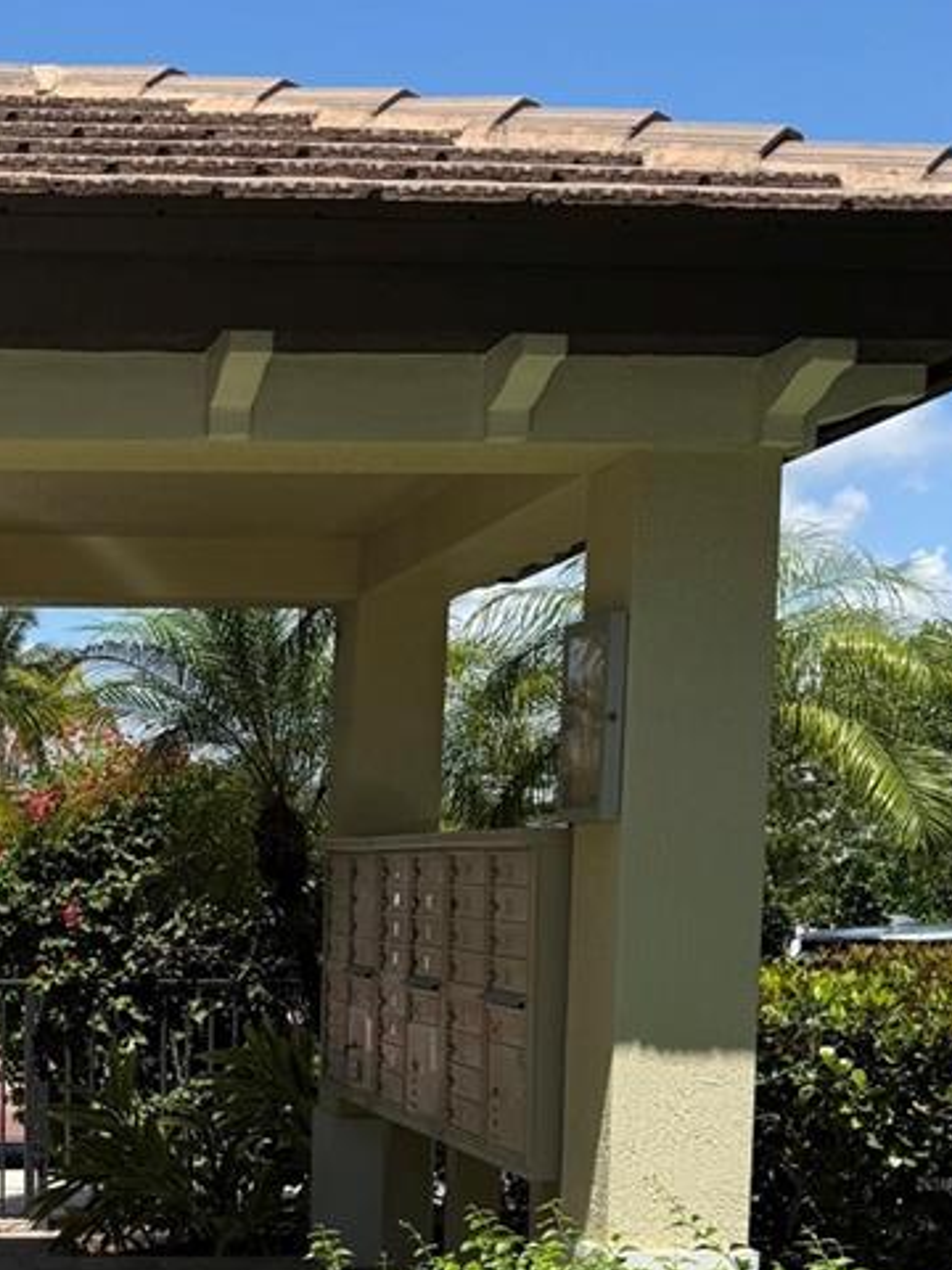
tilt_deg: -5.7
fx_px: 2200
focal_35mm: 60
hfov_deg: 23.3
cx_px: -19
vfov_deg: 30.9
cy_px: 1109
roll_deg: -0.5
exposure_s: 1/4167
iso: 80
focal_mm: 6.76
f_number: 1.78
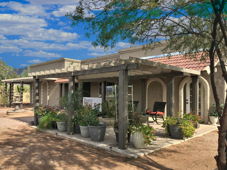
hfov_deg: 58.3
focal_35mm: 31
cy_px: 91
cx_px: 108
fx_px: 203
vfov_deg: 45.4
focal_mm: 4.15
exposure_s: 1/1538
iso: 25
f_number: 2.2
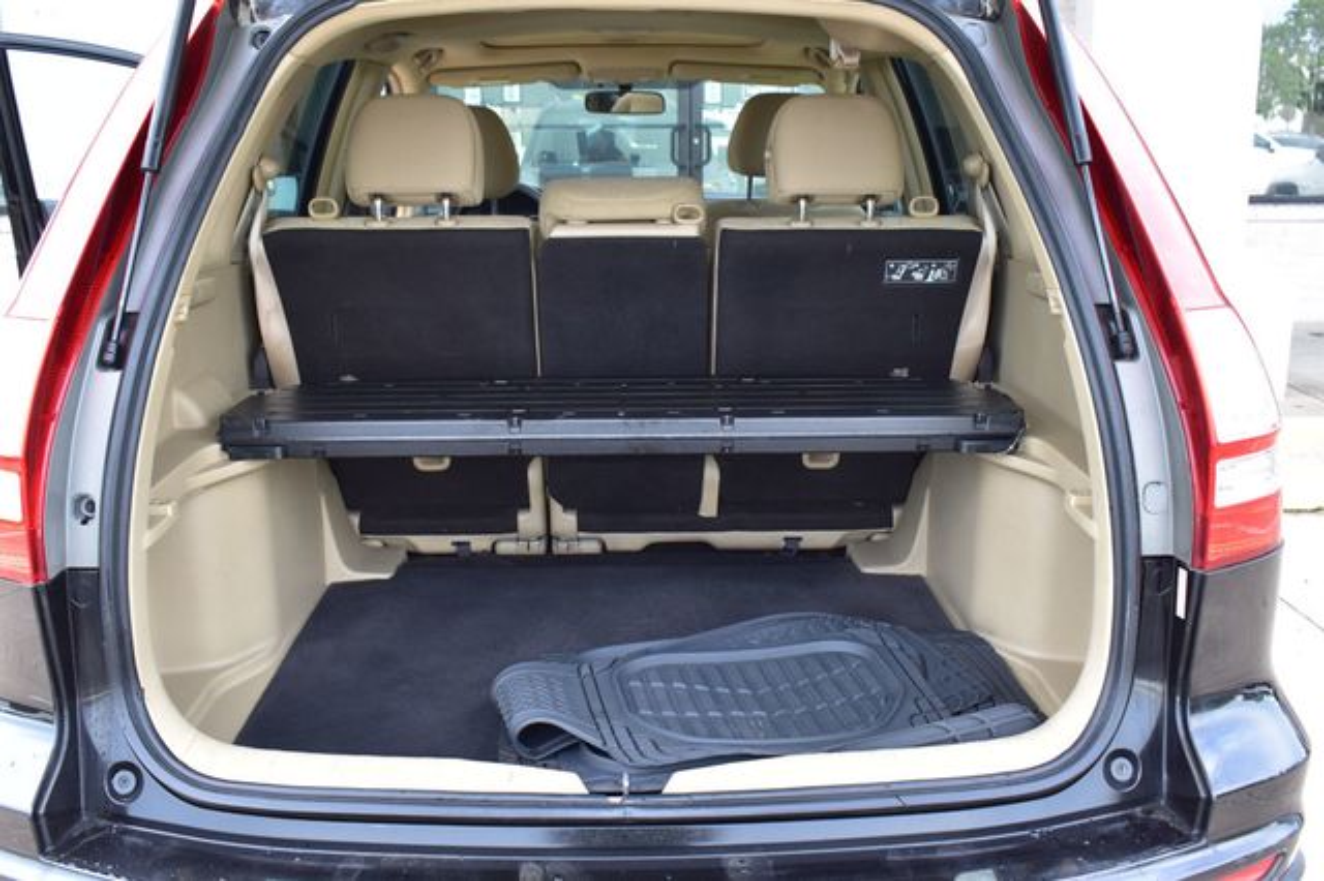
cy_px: 440
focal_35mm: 34
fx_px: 1268
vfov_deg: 38.3
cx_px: 662
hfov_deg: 55.1
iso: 400
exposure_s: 1/50
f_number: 8
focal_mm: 23
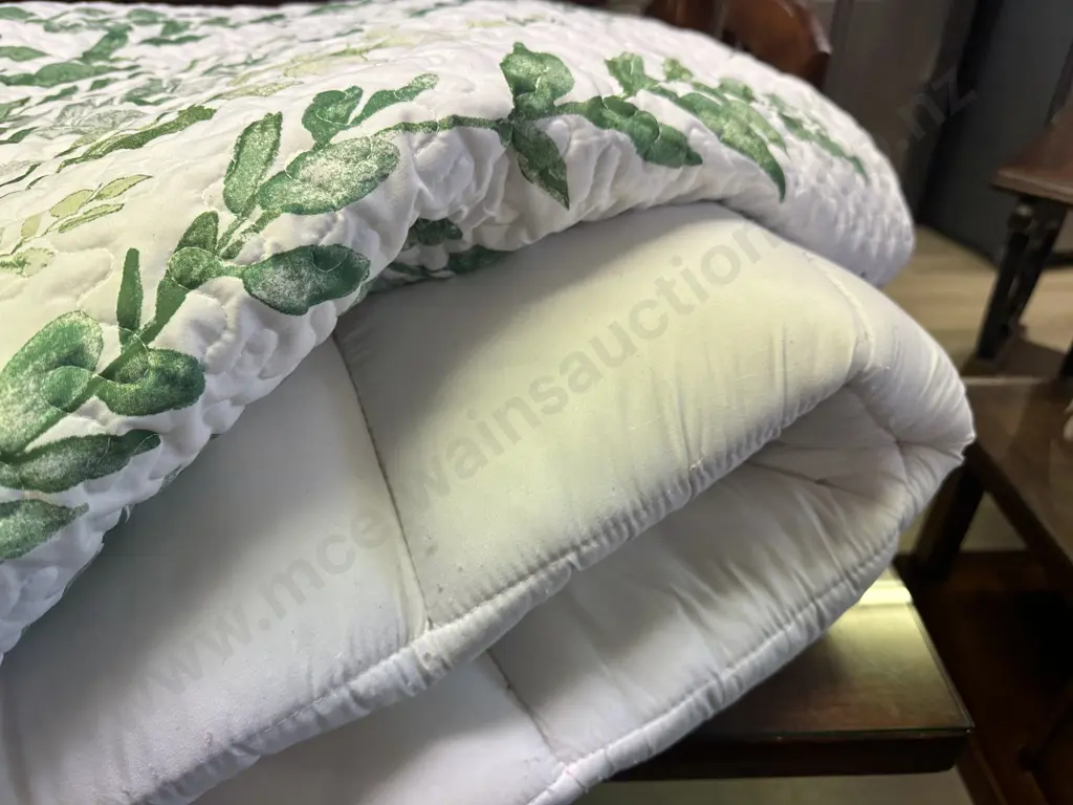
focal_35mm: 24
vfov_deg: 56.8
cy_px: 402
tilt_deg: -35.0
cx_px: 536
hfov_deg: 71.6
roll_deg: +1.6
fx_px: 744
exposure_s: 1/100
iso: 100
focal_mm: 6.86
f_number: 1.78
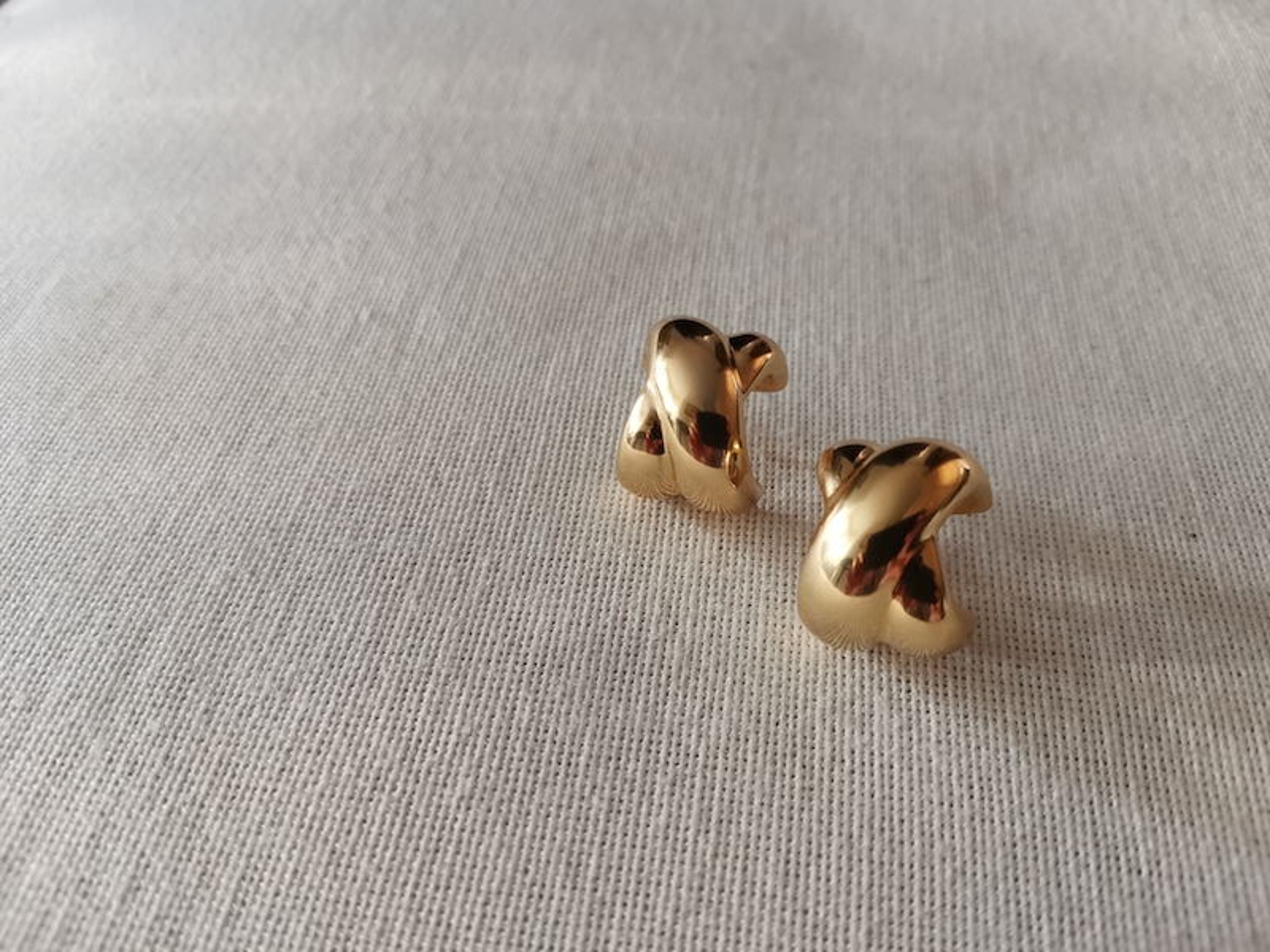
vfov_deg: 53.1
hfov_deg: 67.3
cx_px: 635
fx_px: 954
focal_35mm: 26
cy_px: 476
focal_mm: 4.75
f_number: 1.8
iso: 250
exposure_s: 1/50
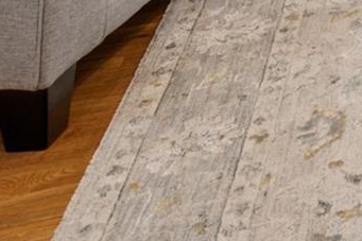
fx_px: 1055
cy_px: -462
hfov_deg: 14.1
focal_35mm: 105
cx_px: 846
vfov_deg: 10.0
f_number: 8
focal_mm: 17.5
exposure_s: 1/2.5
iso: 250
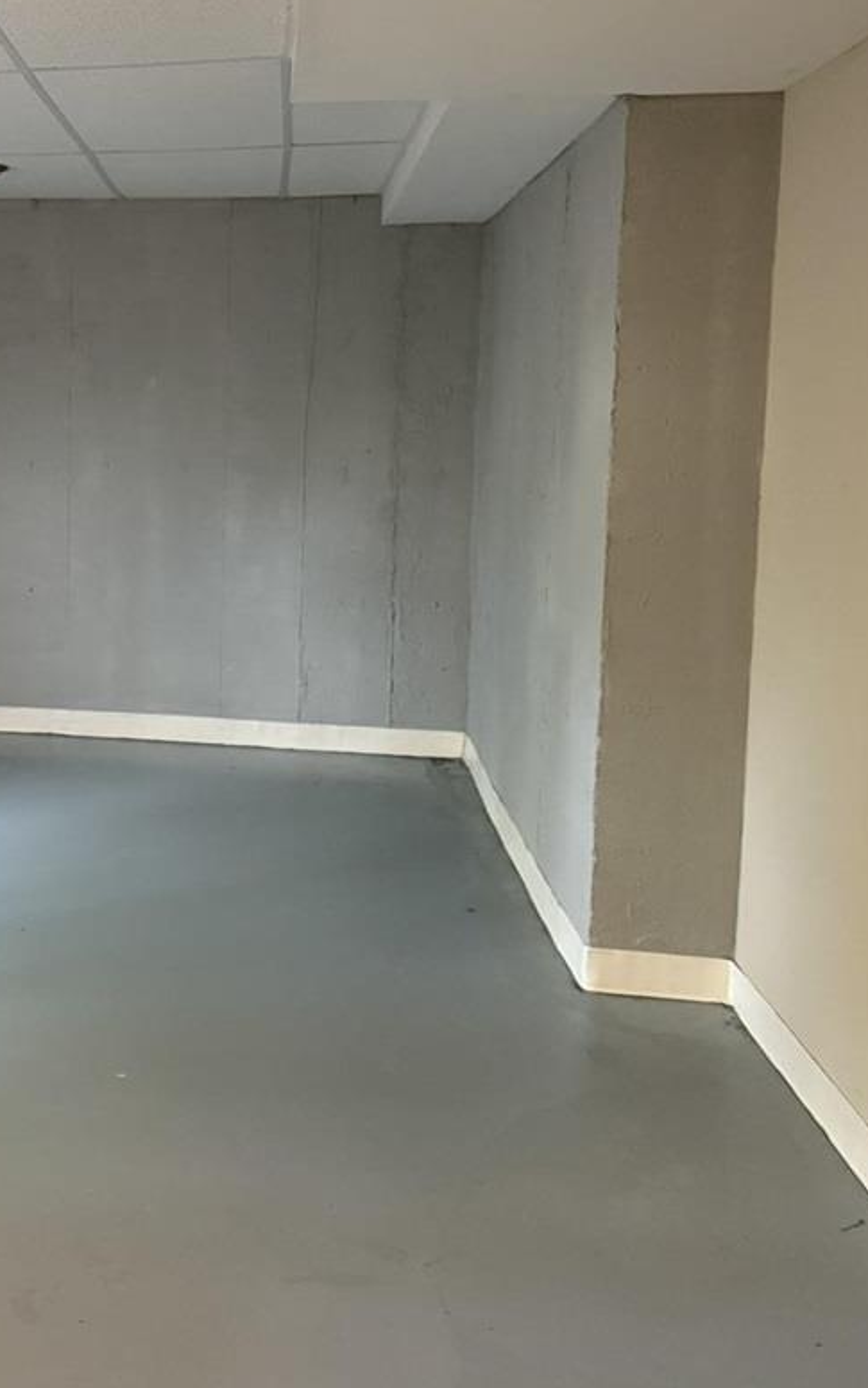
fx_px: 1588
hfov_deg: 28.7
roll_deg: -0.6
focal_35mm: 42
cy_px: 544
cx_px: 7
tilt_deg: -4.6
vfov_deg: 46.9
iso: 500
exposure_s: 1/60
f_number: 1.78
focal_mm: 6.76
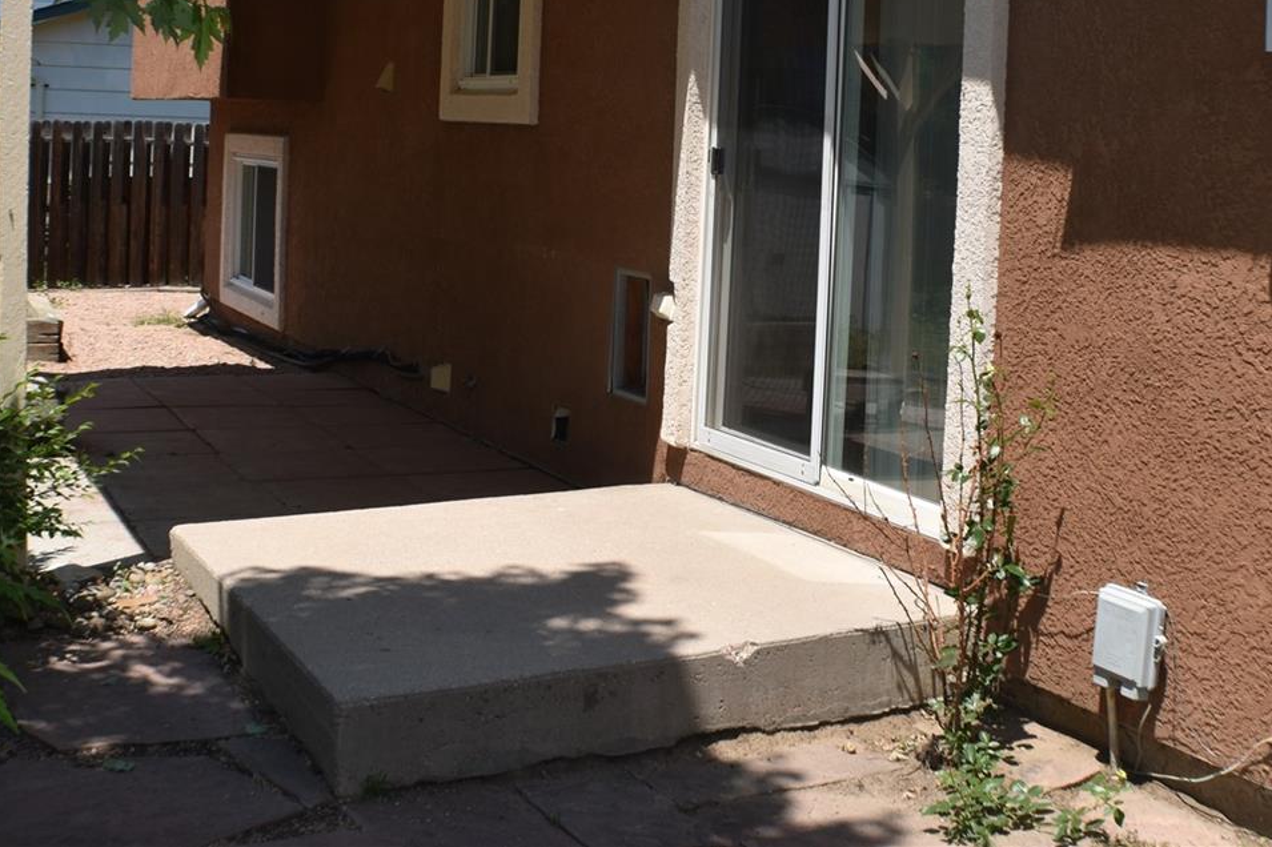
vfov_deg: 21.3
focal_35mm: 63
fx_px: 2219
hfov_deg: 32.0
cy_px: 139
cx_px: 635
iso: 100
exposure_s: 1/200
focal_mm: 25
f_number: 9
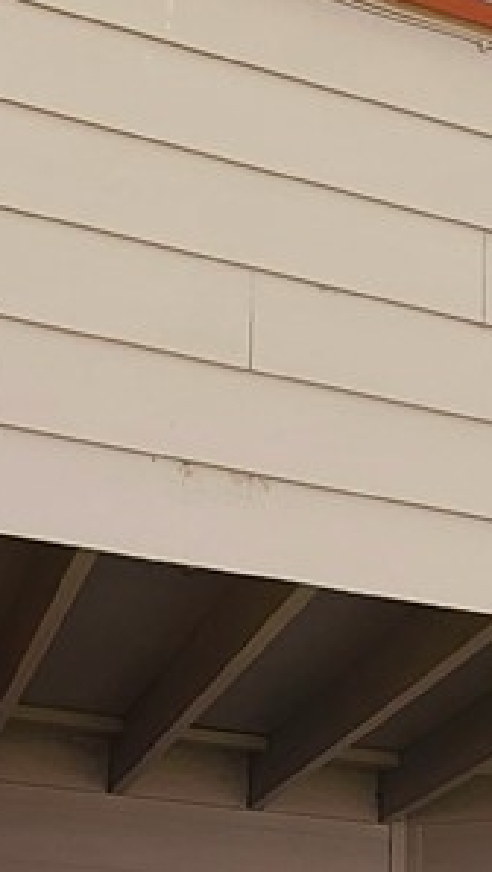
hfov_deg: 14.4
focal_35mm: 76
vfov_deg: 24.7
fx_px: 1760
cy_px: 1094
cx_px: 826
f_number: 2.2
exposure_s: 1/159
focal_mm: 2.2
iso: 50
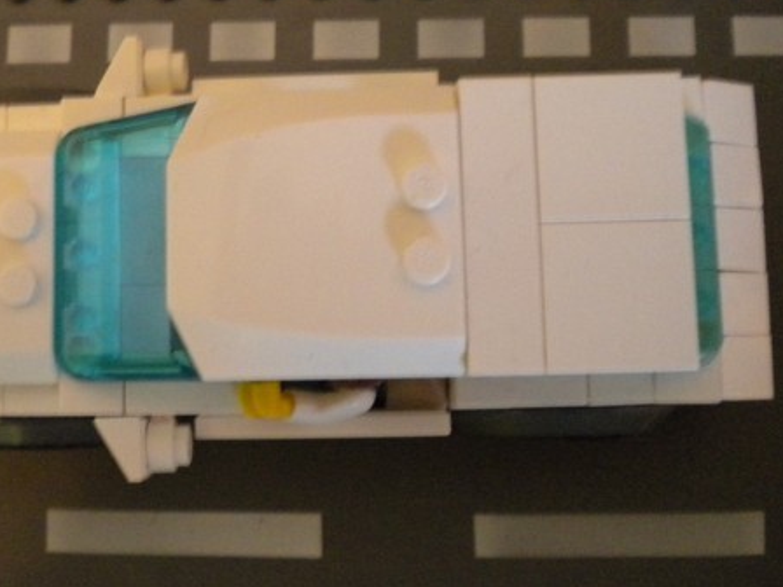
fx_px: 1131
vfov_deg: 29.0
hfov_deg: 37.9
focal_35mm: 50
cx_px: 290
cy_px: 227
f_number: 3.1
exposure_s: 1/20
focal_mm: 6.3
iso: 800
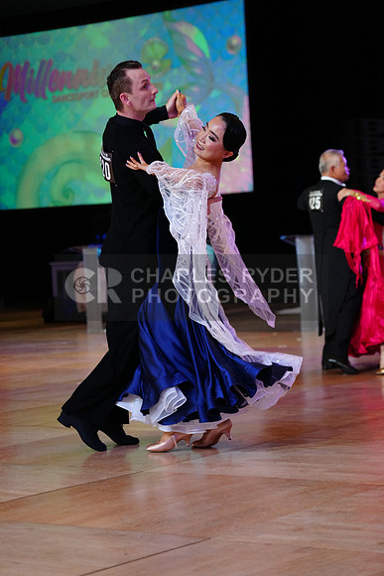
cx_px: 192
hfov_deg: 14.7
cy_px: 288
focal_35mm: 93
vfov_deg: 21.9
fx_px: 1487
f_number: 4
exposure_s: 1/400
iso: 2500
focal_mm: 93
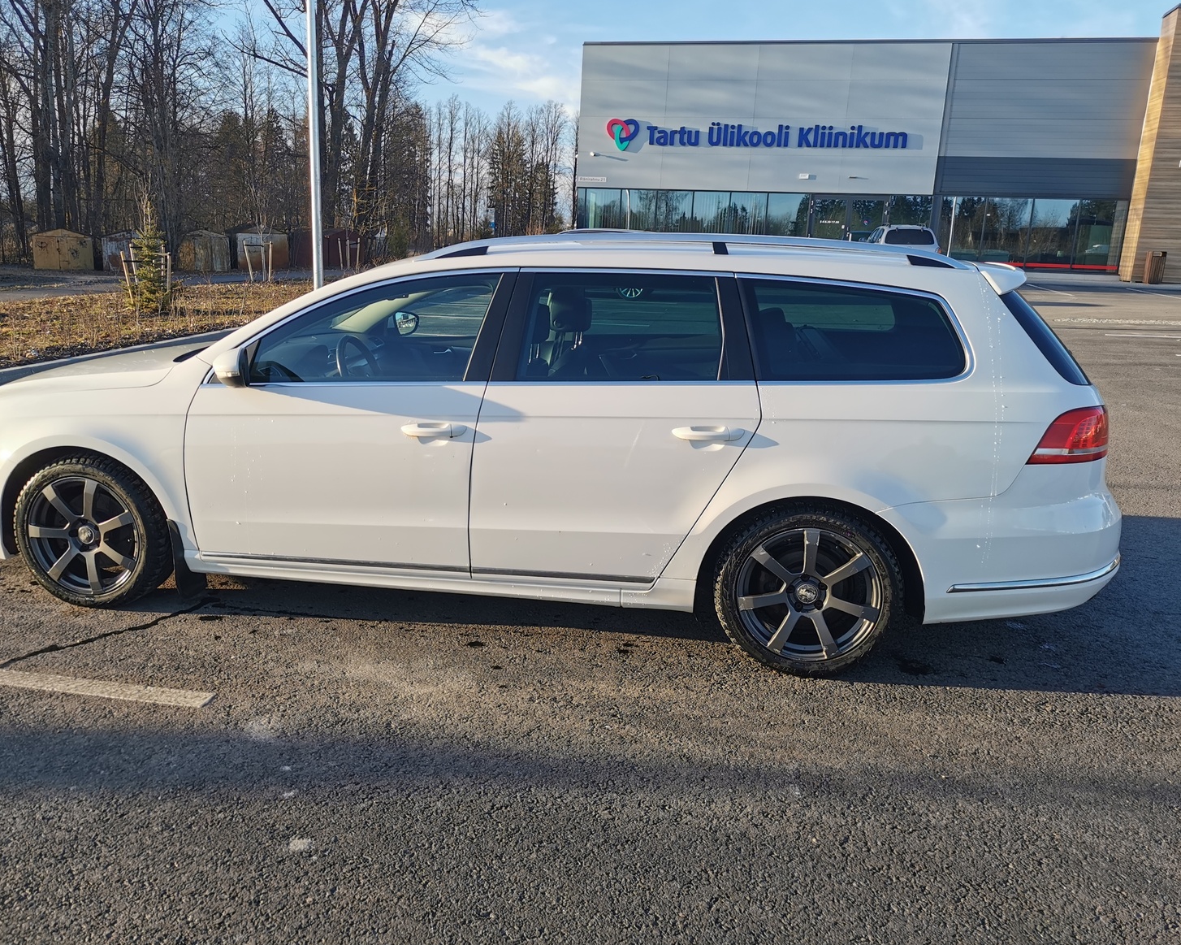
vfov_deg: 50.0
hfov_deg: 60.3
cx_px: 533
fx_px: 1014
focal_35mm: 29
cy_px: 463
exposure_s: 1/1091
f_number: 1.8
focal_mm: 5.58
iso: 50
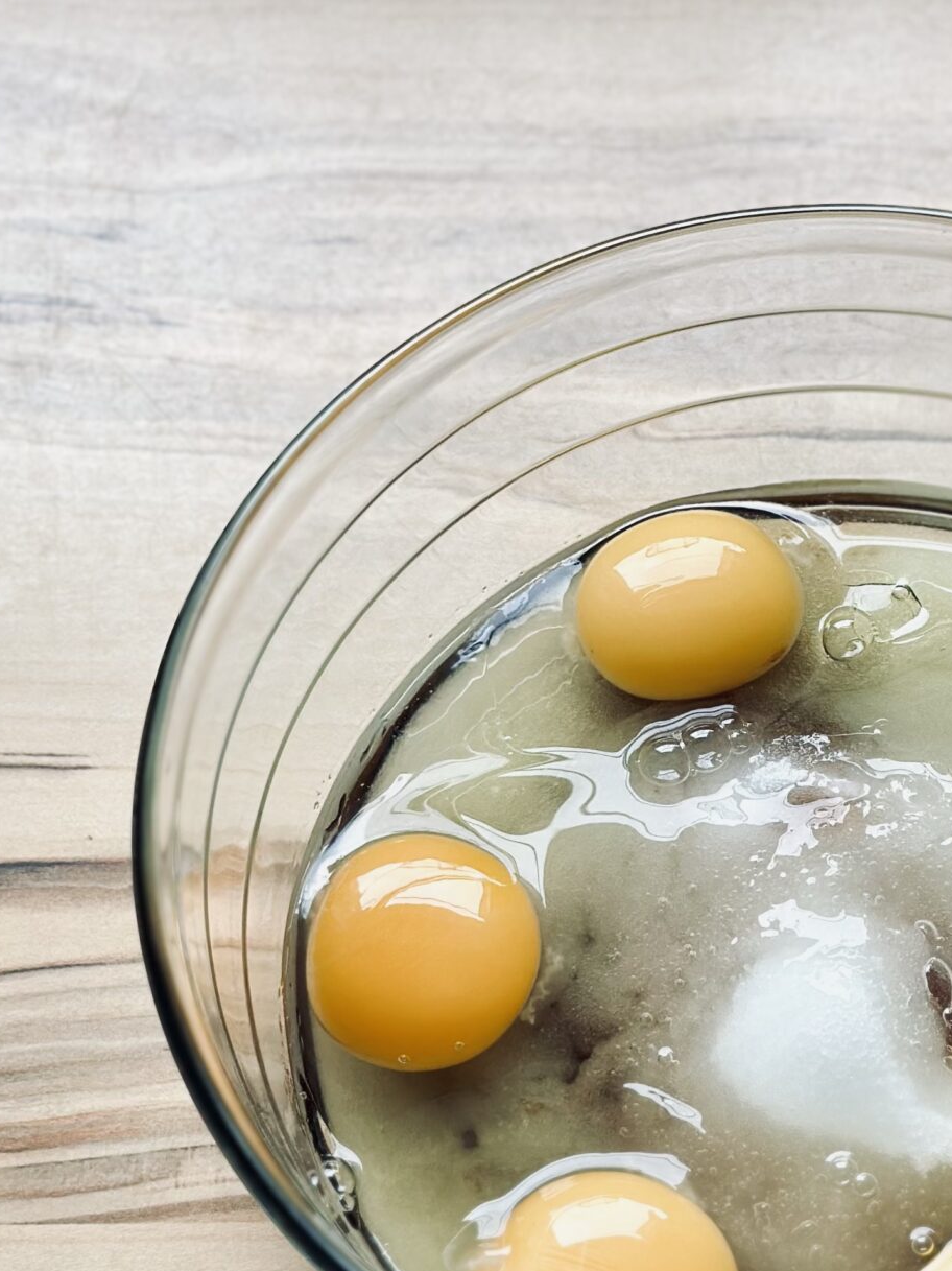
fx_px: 3706
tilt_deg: -62.2
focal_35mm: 101
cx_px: 824
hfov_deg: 14.5
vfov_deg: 19.4
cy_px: 702
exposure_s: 1/202
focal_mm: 6.86
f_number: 1.78
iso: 80
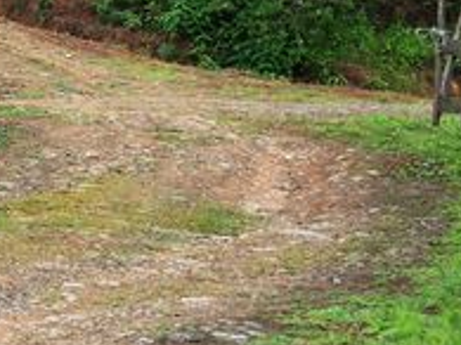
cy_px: 73
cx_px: 64
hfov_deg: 10.9
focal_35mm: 181
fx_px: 2409
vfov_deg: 8.2
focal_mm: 20.3
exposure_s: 1/100
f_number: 3.6
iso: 64
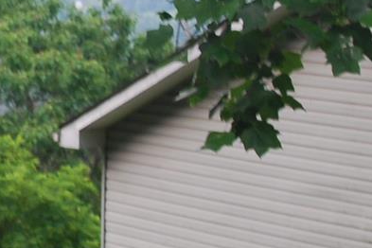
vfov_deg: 5.0
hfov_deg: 7.4
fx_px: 2827
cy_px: 27
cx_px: -214
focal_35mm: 274
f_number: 6.3
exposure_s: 1/60
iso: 200
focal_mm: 35
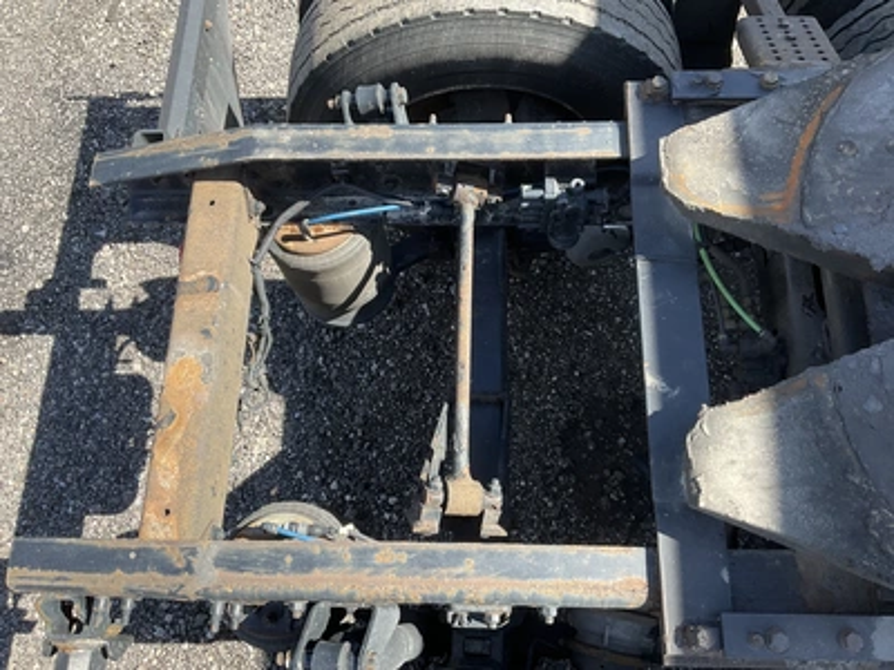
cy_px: 335
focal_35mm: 29
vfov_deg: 48.2
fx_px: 749
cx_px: 447
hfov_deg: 61.7
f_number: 1.8
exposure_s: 1/351
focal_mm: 3
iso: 25
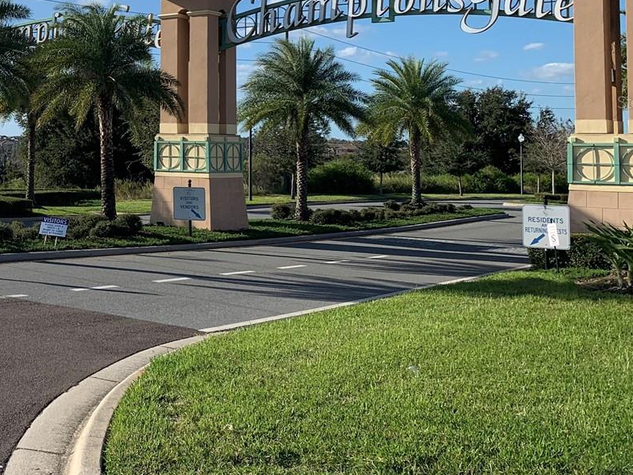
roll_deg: -0.9
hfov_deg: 34.0
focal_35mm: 53
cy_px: 102
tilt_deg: +6.7
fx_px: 969
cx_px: 48
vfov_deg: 27.0
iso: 25
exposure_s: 1/2833
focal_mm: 4.25
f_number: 1.8
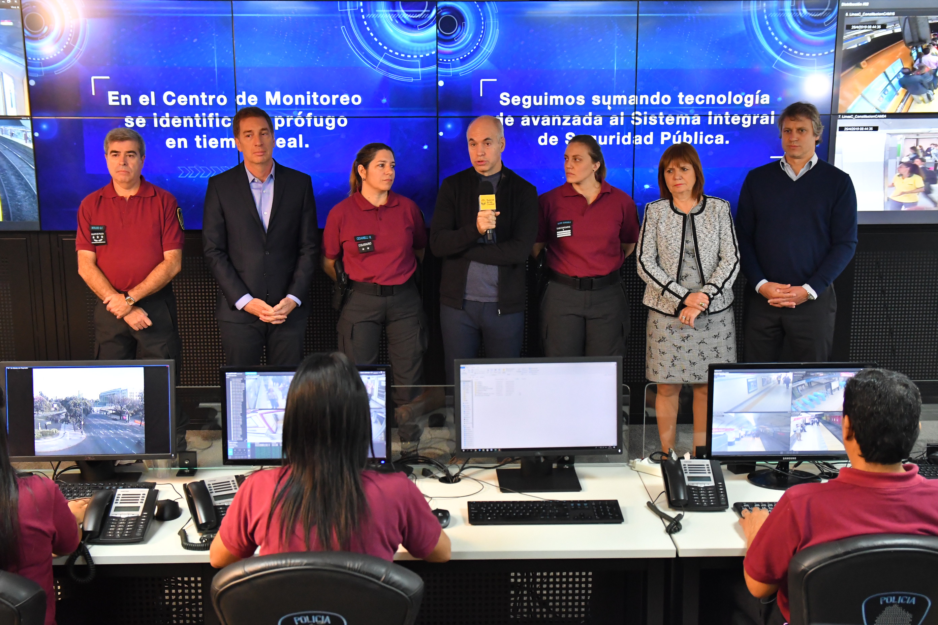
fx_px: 1251
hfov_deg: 41.1
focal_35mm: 48
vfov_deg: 28.1
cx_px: 469
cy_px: 312
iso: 3200
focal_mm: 32
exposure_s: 1/160
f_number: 4
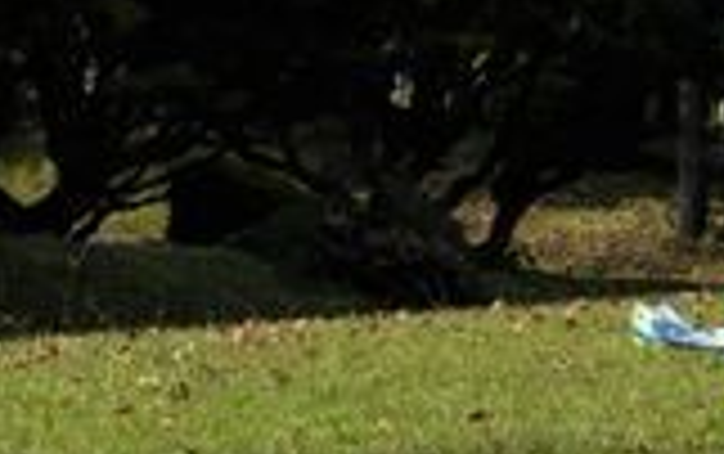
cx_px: 531
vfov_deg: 6.1
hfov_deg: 11.5
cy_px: -1317
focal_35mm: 182
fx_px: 3595
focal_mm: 16
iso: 100
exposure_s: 1/125
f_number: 11
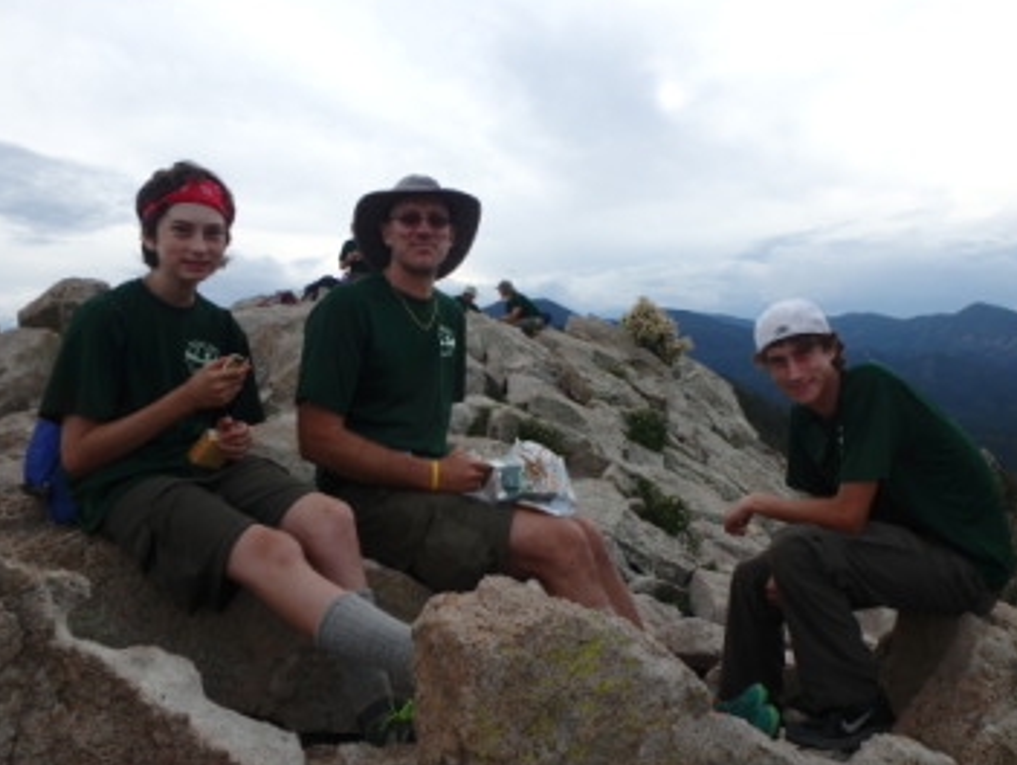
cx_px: 548
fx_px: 735
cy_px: 371
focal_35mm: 25
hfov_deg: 69.2
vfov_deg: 55.0
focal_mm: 3.7
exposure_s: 1/640
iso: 125
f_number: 3.5
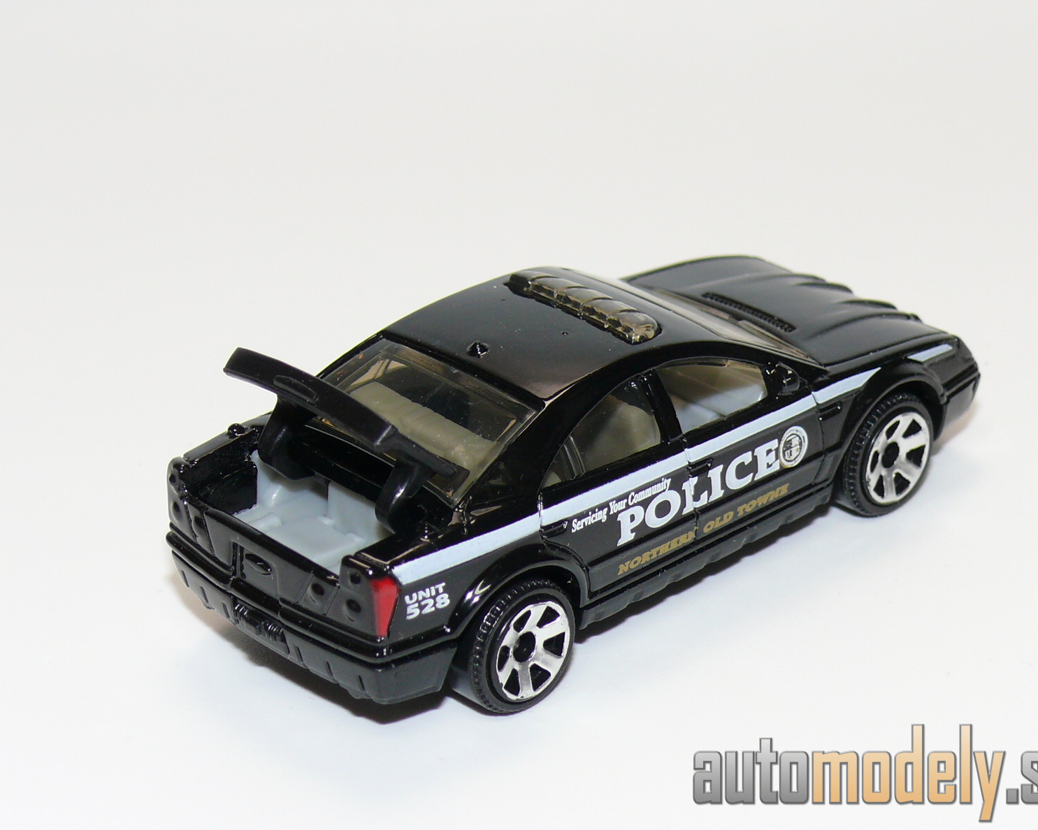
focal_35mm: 102
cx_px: 532
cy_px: 412
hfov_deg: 18.8
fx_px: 3134
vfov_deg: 15.1
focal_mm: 13
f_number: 4
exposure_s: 1/30
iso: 100
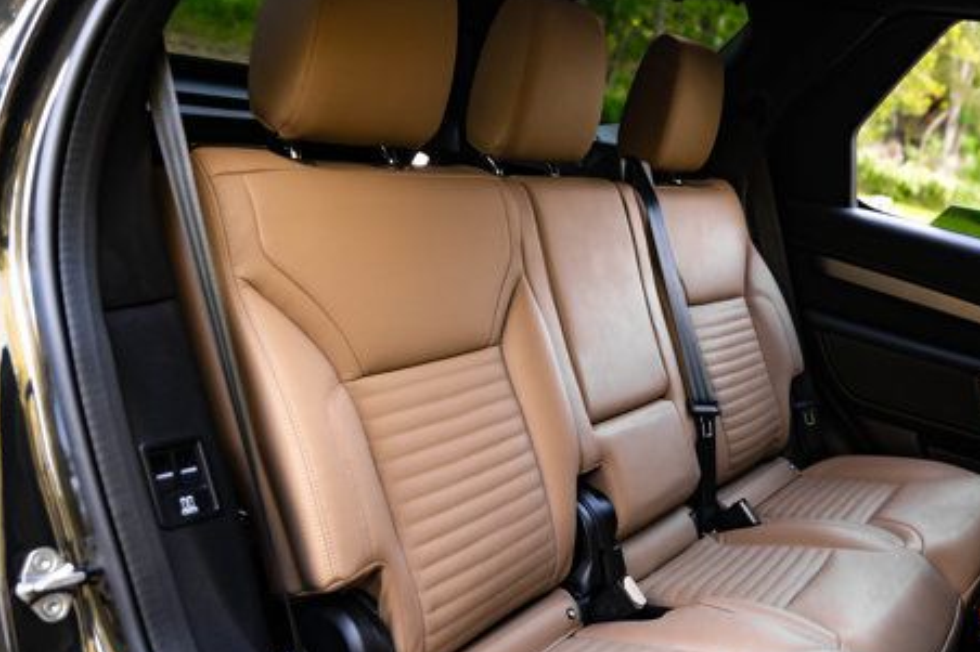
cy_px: 378
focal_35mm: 34
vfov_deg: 38.8
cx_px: 614
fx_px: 925
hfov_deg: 55.2
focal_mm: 24
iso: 640
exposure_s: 1/200
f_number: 2.8
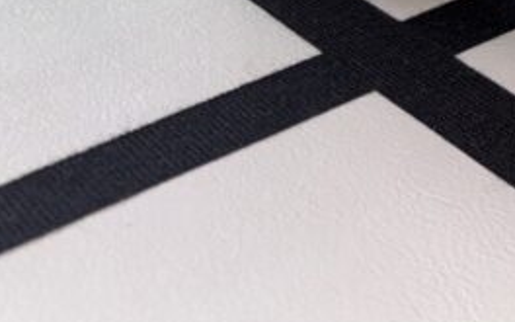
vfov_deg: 11.4
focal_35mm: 107
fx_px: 1502
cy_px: -242
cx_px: 804
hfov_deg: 17.3
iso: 50
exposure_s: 1/58
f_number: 1.6
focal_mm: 5.96
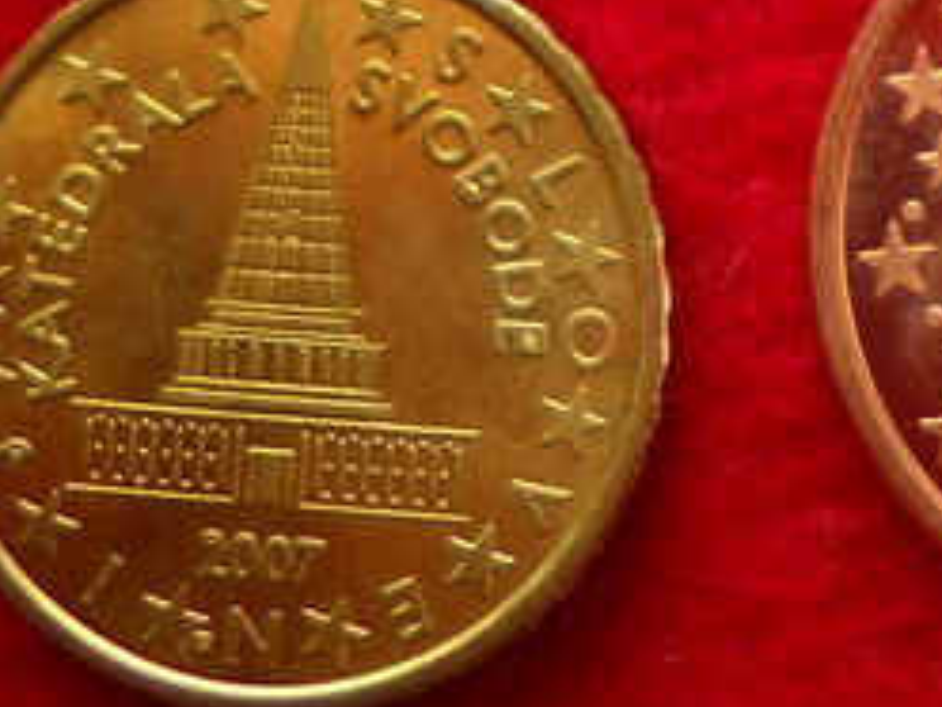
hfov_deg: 11.3
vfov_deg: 8.6
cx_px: 1622
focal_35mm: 165
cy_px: -559
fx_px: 4490
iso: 124
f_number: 3.1
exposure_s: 1/60
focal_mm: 6.72
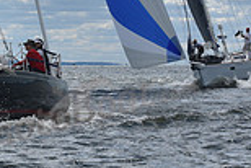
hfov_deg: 6.3
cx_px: -116
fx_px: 2261
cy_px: 50
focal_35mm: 324
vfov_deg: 4.3
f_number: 11
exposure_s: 1/800
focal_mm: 86
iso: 250
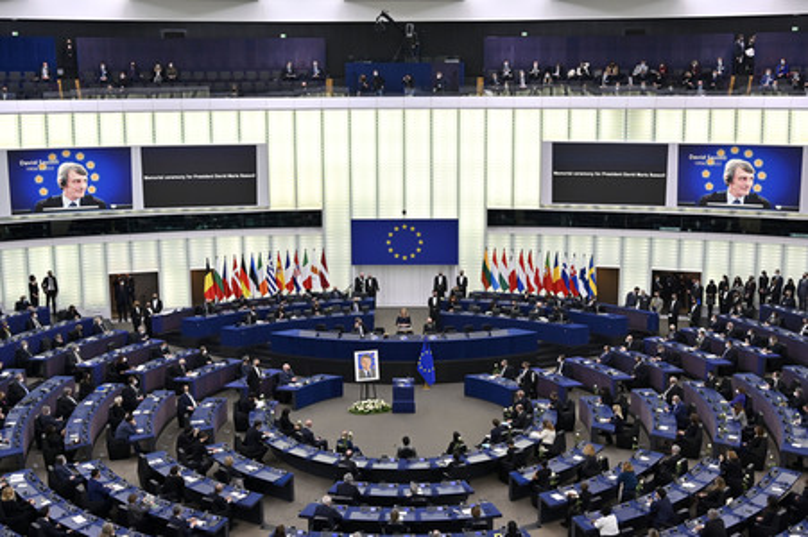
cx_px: 404
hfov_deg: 49.6
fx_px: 875
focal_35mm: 39
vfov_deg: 34.2
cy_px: 268
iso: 1250
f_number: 4
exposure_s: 1/400
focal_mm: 39
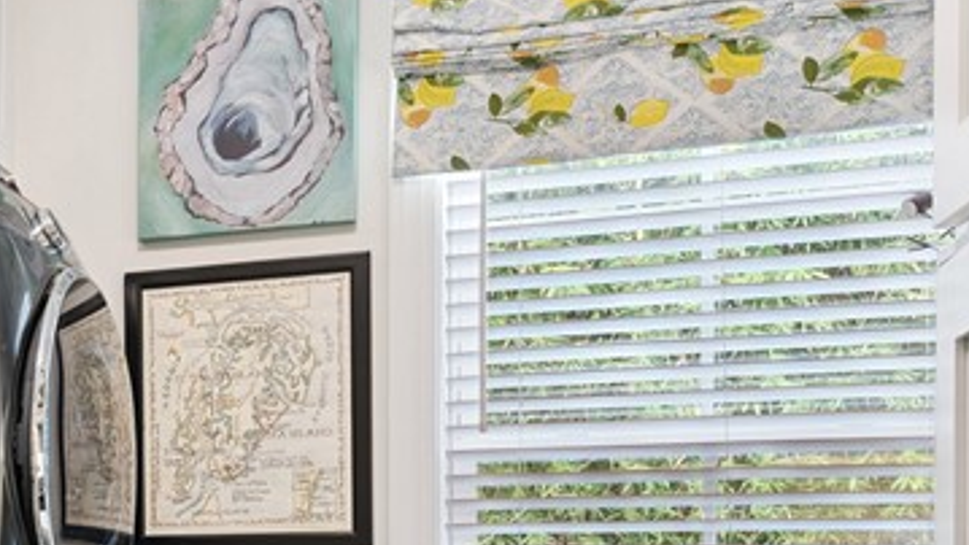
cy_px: 595
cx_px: -190
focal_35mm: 57
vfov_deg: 20.2
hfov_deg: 31.0
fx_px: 1465
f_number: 8
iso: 200
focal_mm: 18
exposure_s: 1/3
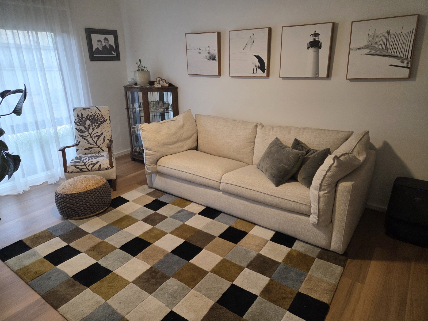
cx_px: 214
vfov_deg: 58.9
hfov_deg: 73.9
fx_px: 284
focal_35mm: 23
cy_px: 160
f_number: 1.8
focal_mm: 5.4
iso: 250
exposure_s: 1/100
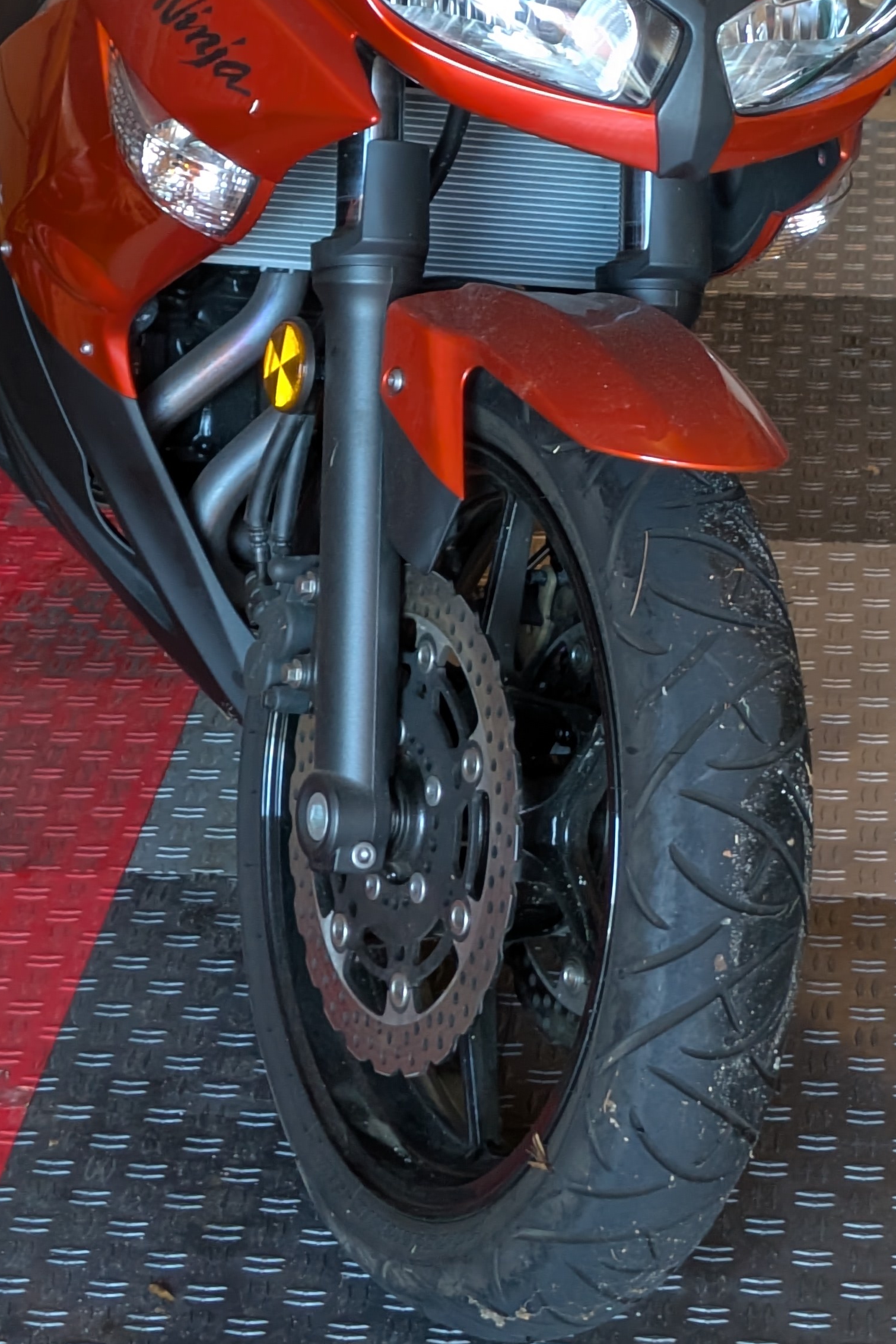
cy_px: 263
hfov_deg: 15.2
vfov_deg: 22.3
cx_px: 589
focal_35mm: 90
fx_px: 3360
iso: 97
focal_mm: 4.53
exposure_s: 1/24
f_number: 1.7
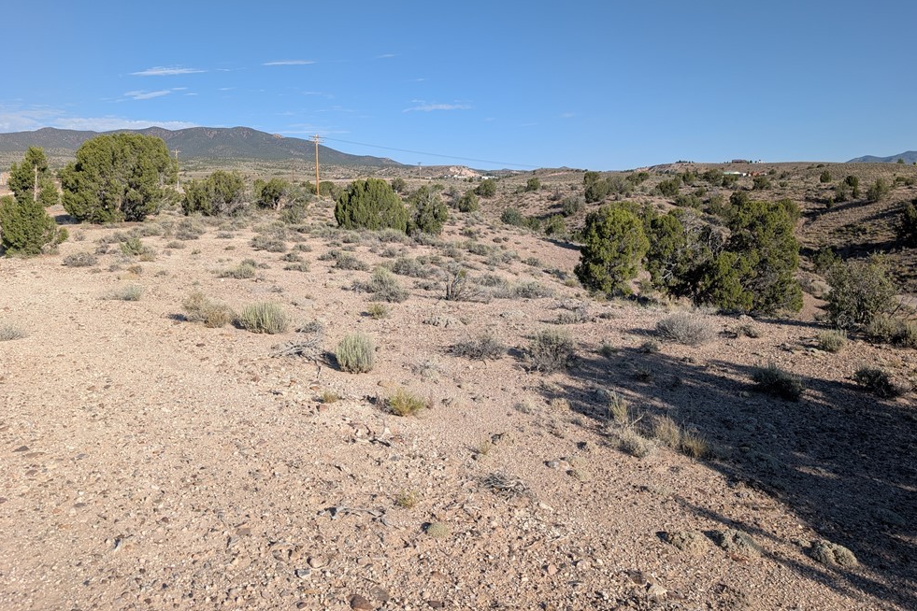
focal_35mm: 26
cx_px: 460
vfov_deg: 49.5
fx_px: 662
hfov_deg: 69.4
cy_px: 282
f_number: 1.68
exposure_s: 1/1143
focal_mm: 6.9
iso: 25
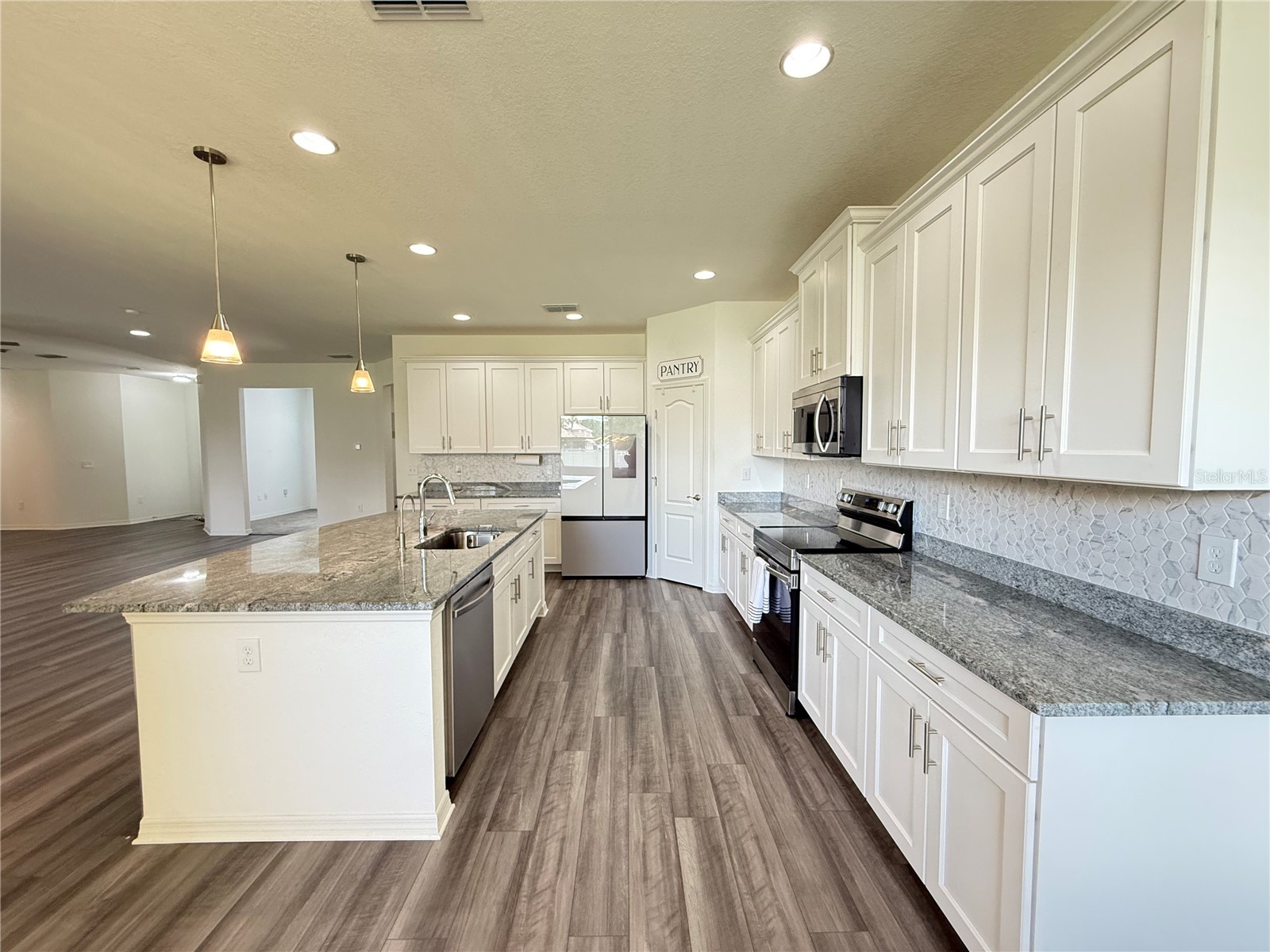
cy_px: 476
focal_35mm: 14
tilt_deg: -3.0
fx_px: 514
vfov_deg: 85.7
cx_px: 635
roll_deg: +0.5
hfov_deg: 102.1
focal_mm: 2.22
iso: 400
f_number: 2.2
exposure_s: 1/60
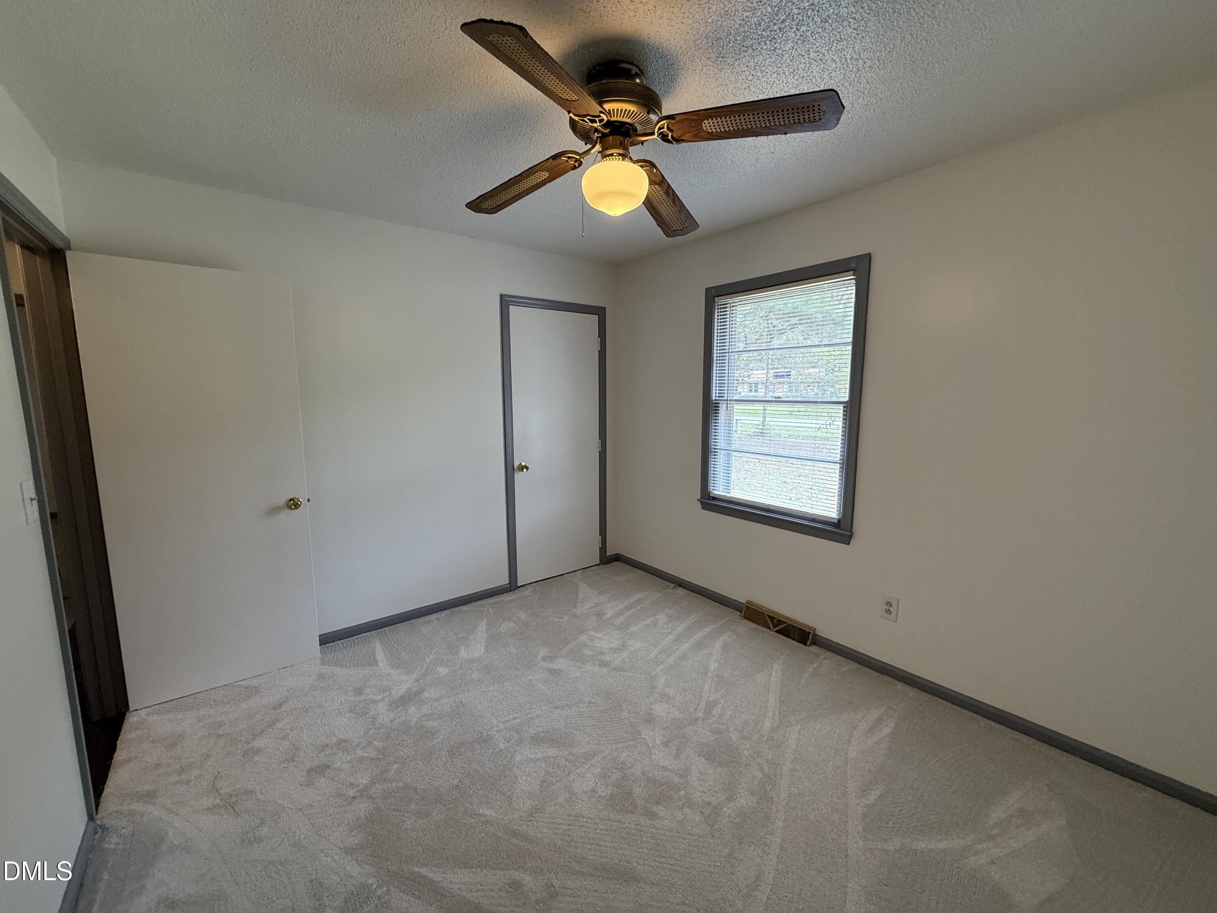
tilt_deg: -7.6
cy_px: 456
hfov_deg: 102.1
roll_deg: +0.6
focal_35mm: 14
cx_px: 608
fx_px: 492
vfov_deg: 85.7
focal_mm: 2.22
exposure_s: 1/120
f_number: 2.2
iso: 160
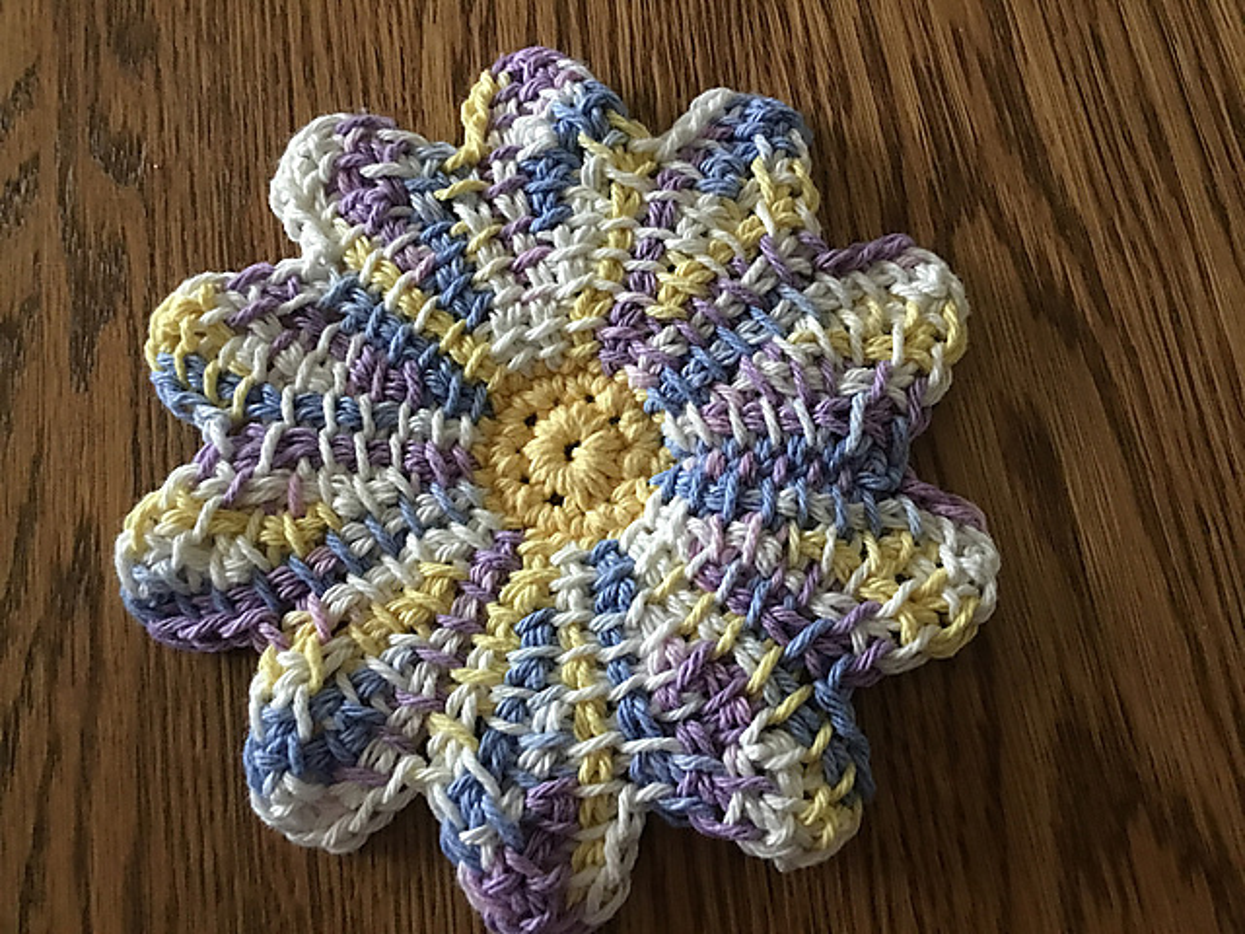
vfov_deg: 45.4
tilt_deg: -76.9
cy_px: 467
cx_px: 622
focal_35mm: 31
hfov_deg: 58.4
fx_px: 1115
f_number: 2.4
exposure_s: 1/15
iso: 400
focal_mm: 3.3
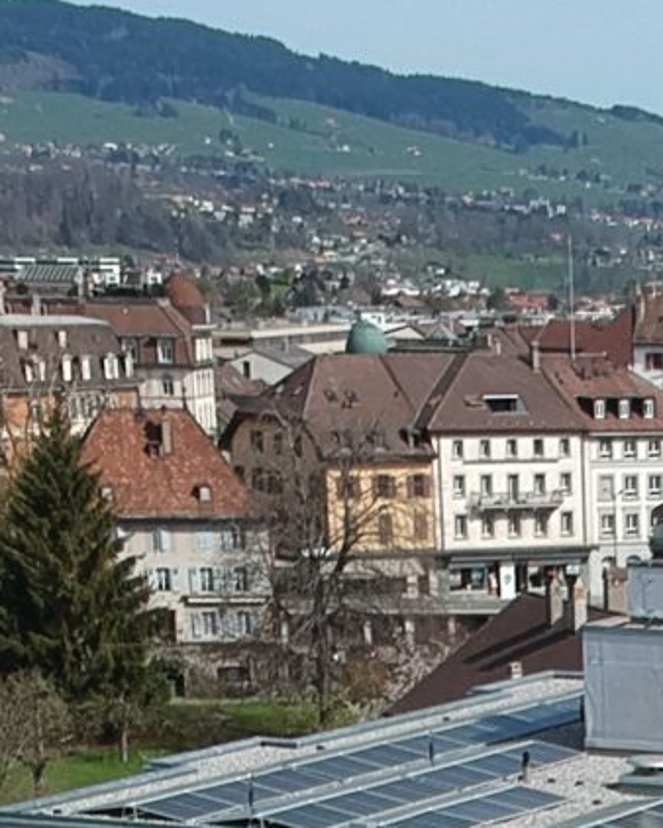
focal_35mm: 148
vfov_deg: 12.0
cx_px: 996
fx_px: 3627
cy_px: 1493
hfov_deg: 10.1
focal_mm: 4.49
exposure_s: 1/1250
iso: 100
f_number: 2.6
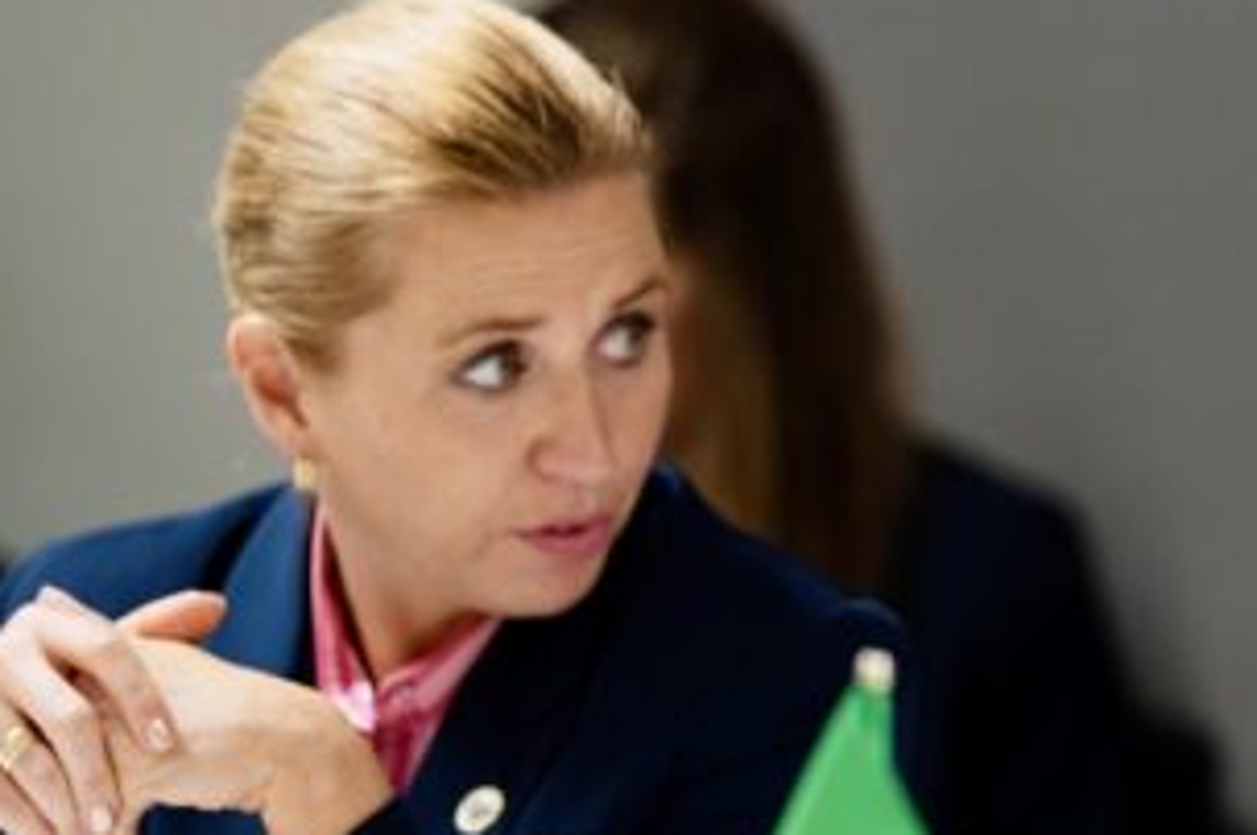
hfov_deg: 6.9
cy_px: 554
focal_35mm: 296
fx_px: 10324
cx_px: 1302
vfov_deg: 4.6
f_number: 2
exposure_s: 1/320
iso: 1250
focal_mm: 117
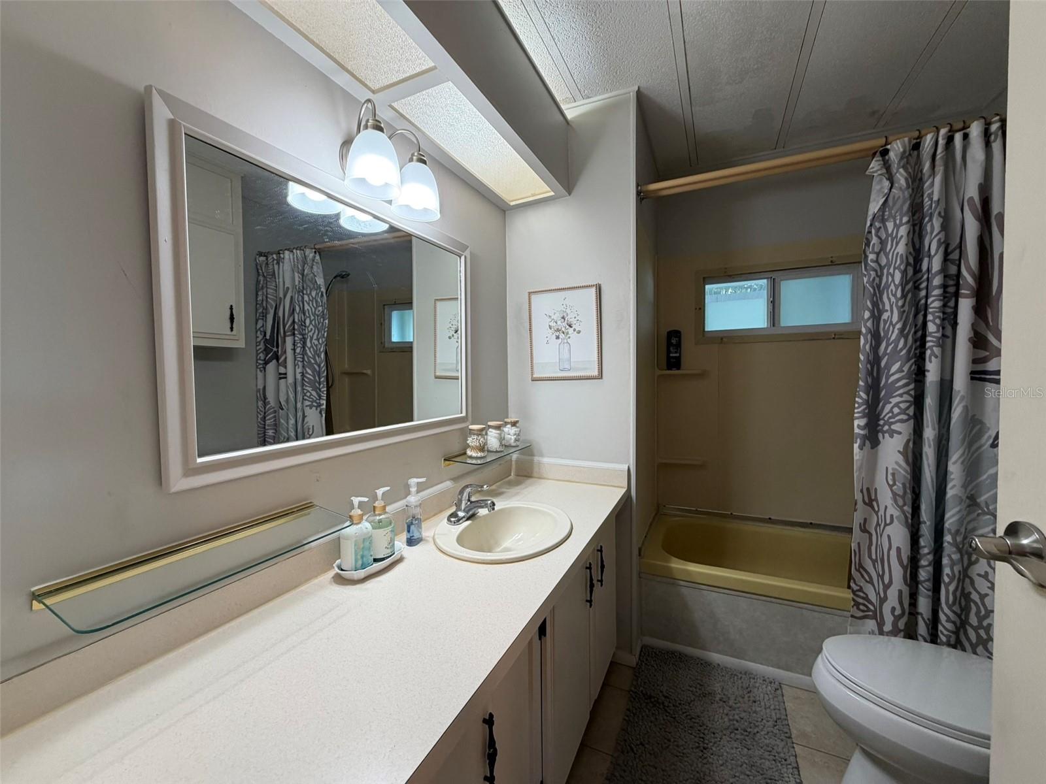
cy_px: 392
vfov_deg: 85.7
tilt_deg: -3.0
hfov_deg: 102.1
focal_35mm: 14
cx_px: 523
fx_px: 423
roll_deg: +1.7
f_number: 2.2
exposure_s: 1/120
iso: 160
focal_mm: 2.22
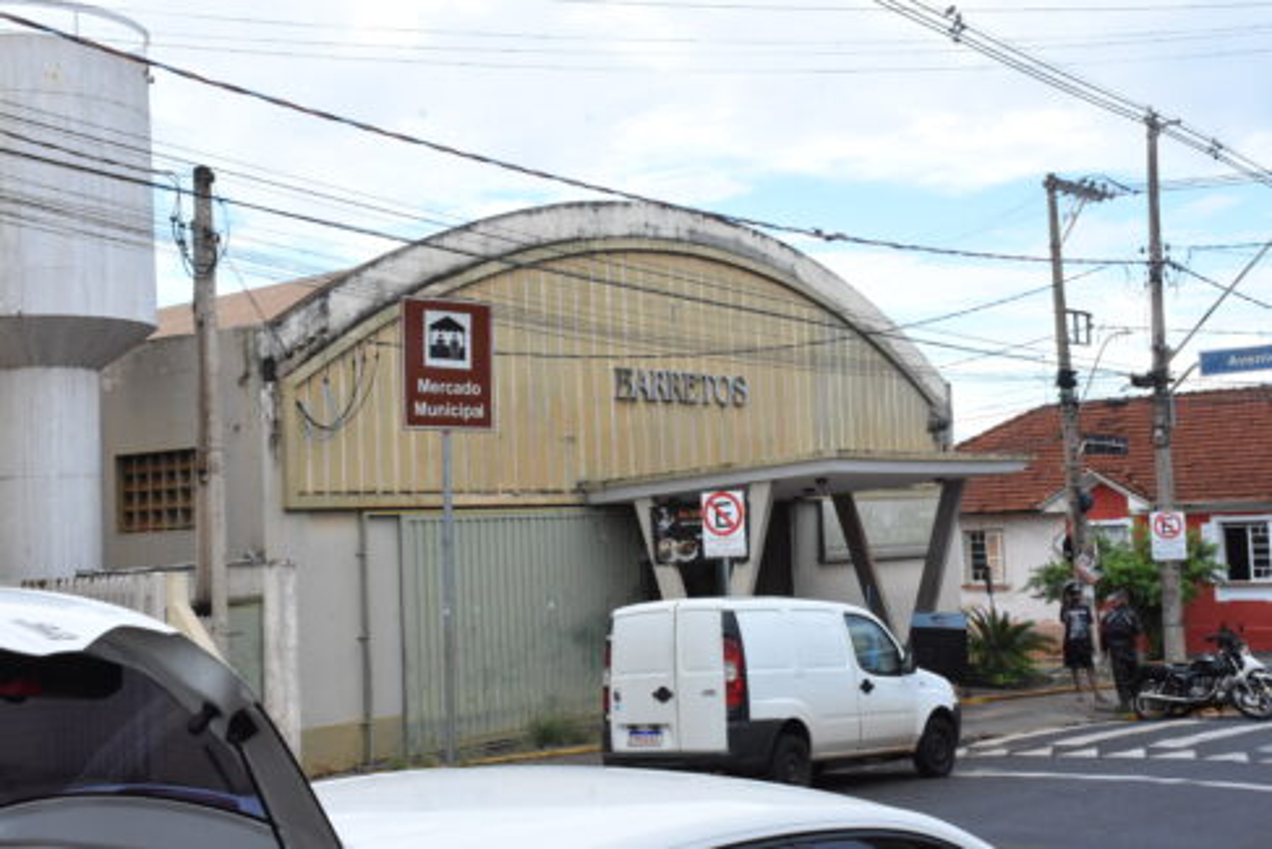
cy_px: 424
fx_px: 1802
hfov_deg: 38.9
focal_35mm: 51
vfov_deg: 26.5
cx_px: 636
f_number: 16
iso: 2000
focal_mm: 34
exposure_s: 1/250
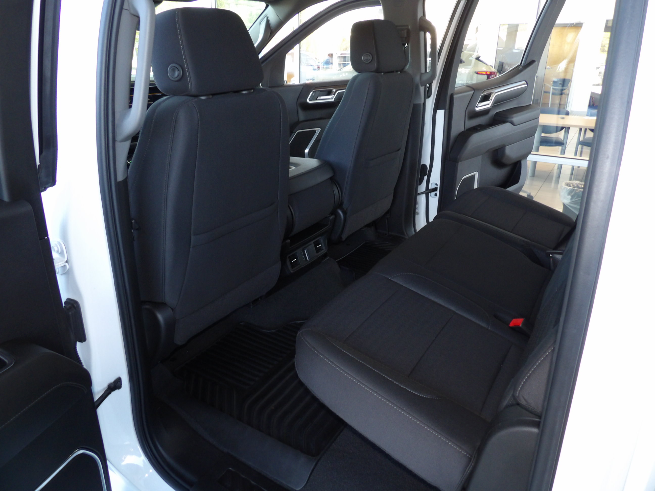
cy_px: 246
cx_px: 328
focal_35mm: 24
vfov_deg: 56.8
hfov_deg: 71.6
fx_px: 454
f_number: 3.2
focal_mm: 4.3
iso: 200
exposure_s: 1/28
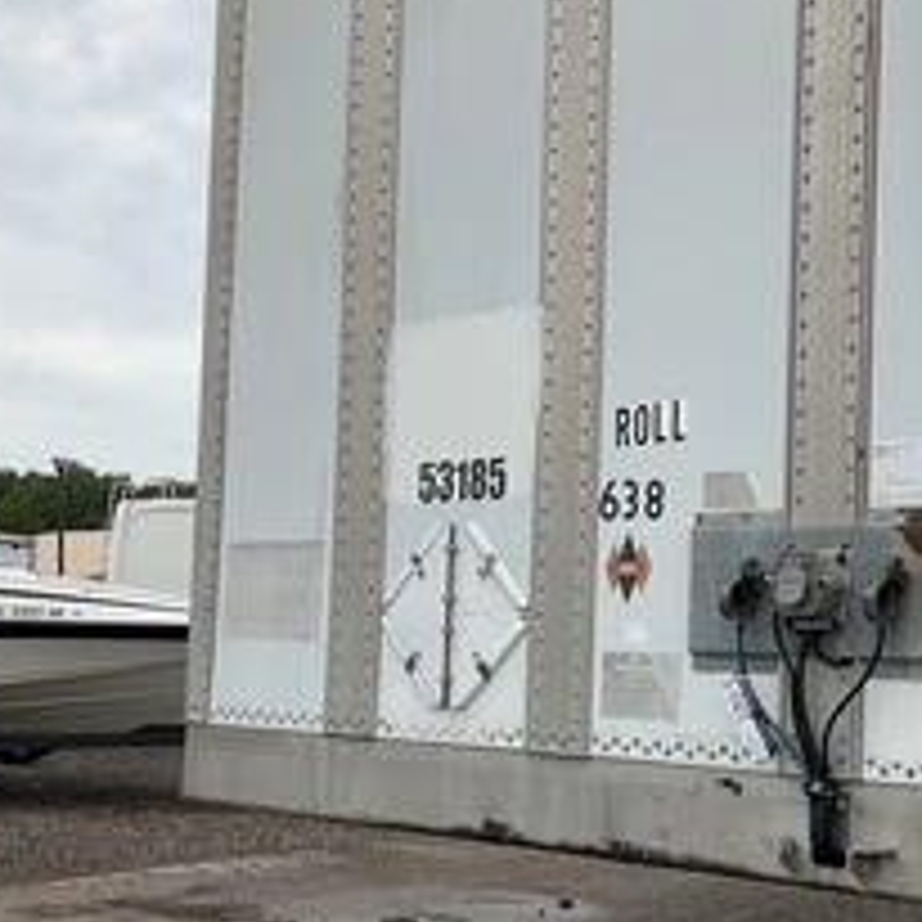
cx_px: 760
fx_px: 1507
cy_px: 571
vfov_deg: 33.9
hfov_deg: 32.9
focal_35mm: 50
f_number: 1.8
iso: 25
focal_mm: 3
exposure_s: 1/1675
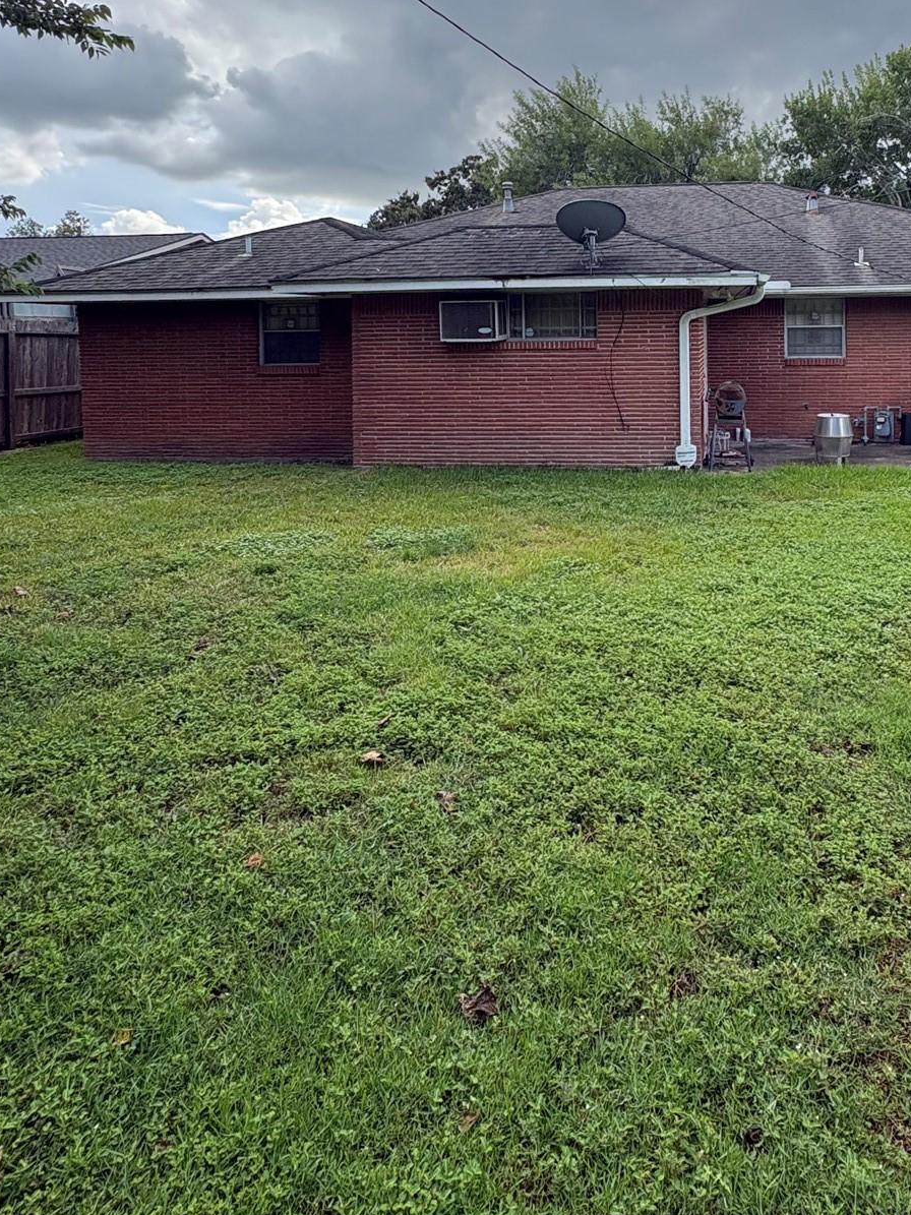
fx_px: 842
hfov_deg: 54.8
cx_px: 655
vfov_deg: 68.5
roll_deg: -0.3
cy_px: 357
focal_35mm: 24
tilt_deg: -0.8
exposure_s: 1/625
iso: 50
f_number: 2.2
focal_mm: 2.22
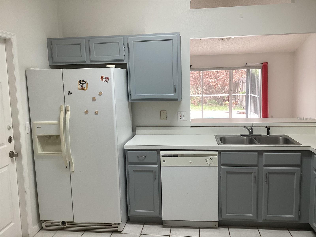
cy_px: 118
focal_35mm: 31
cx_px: 158
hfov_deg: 58.4
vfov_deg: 45.4
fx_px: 283
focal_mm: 3.3
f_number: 2.4
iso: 64
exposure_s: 1/60
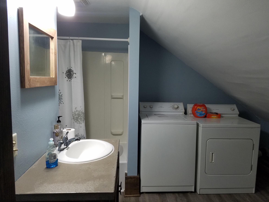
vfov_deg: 51.3
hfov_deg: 65.3
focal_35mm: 27
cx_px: 137
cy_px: 98
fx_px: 210
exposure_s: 1/60
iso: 100
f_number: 1.7
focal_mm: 4.2
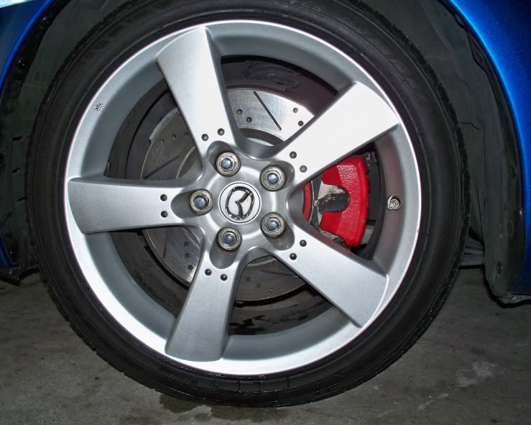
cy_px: 211
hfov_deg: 49.1
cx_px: 247
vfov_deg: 40.1
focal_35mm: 37
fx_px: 581
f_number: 2.8
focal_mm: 7.54
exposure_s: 1/30
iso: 200
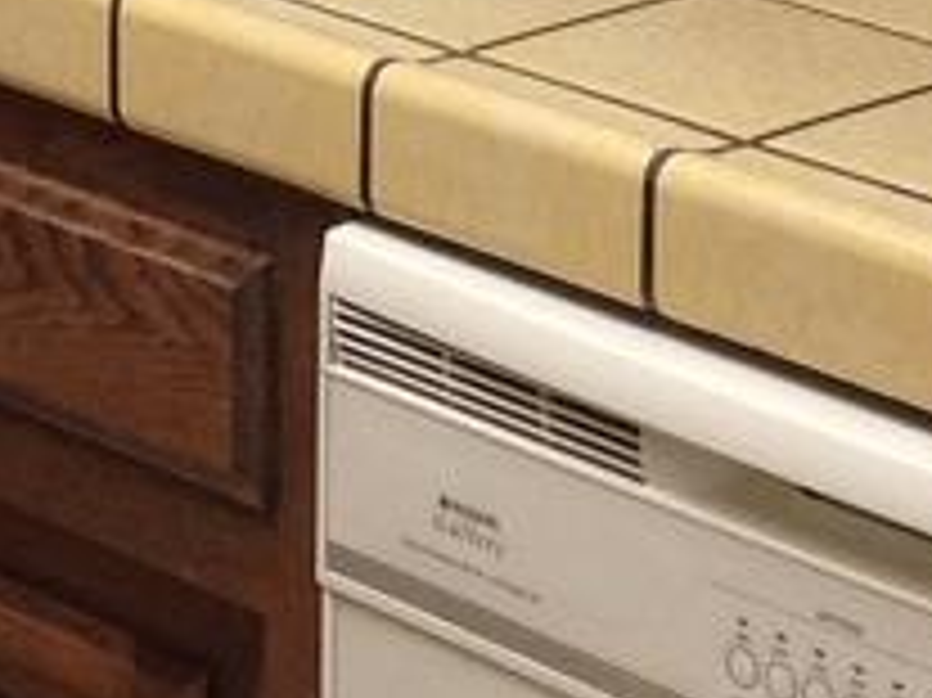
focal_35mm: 219
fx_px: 5893
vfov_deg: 6.6
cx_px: 27
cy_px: -486
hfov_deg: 9.0
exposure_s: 1/60
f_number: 2.4
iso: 100
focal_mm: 4.28
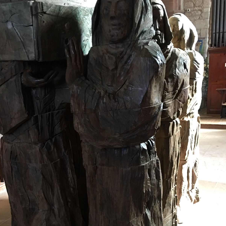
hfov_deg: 38.2
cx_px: 90
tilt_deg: -12.1
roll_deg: +2.6
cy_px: 154
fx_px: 325
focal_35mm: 44
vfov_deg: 37.8
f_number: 2.2
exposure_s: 1/10
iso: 80
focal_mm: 4.15
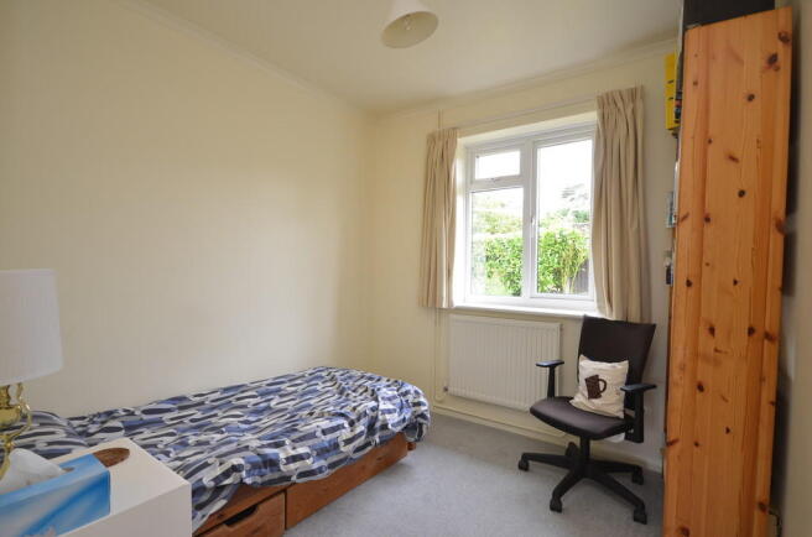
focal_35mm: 17
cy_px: 268
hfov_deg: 92.6
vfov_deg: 69.4
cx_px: 406
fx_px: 388
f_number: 4.2
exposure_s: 1/60
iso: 320
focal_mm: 11.5
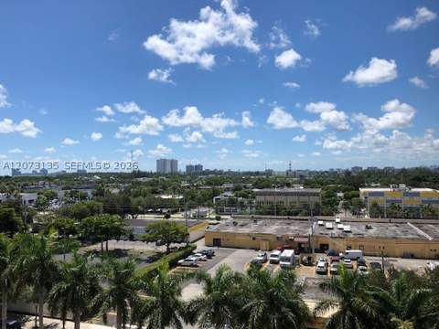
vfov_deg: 49.7
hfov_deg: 63.4
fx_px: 355
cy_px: 164
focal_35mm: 28
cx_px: 220
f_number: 1.8
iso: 20
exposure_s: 1/3472
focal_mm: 3.99
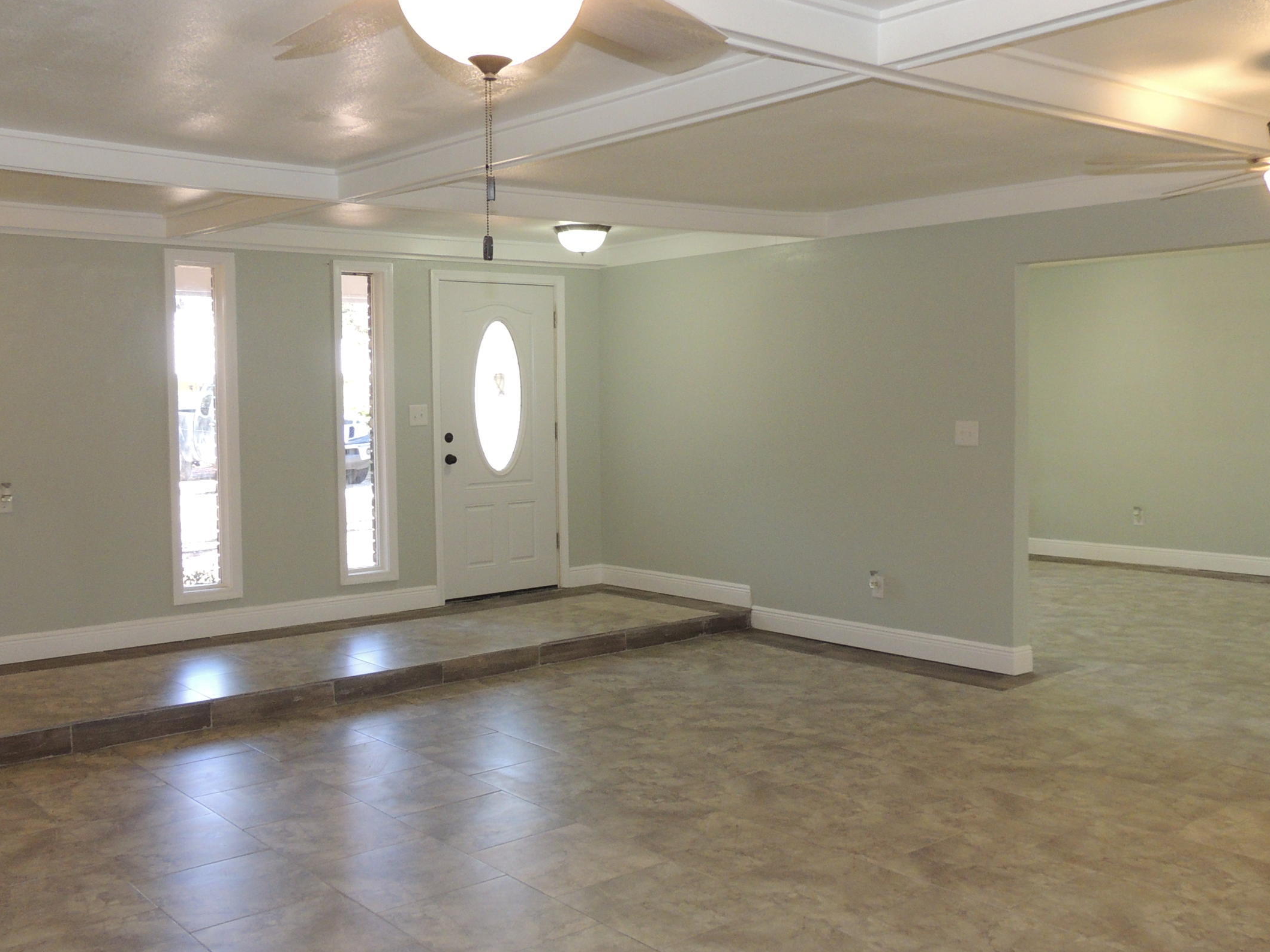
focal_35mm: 34
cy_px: 443
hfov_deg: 53.9
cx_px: 591
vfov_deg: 41.8
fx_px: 1247
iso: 320
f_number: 3
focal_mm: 4.3
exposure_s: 1/40
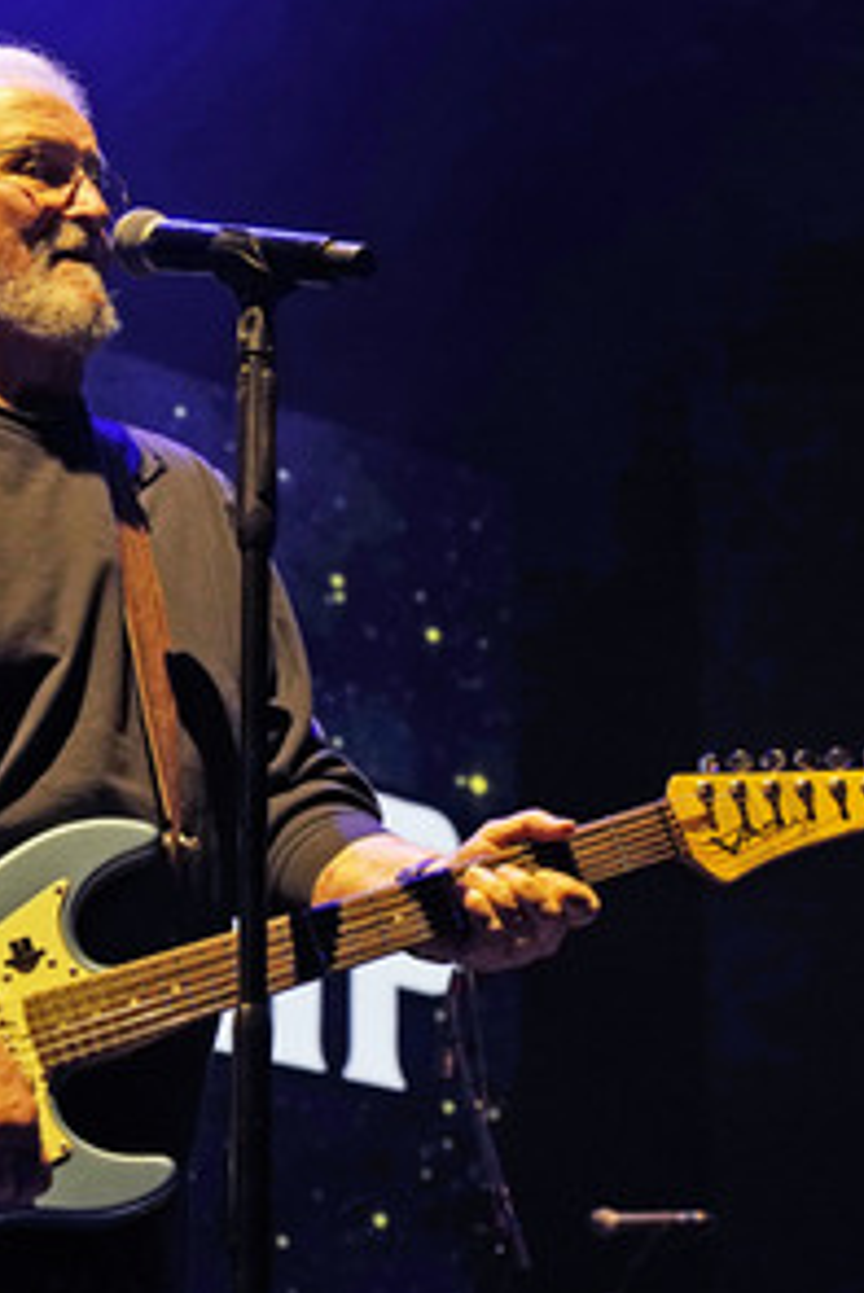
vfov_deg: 23.4
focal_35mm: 87
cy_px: 649
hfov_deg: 15.4
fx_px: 3128
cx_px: -33
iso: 1600
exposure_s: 1/125
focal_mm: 57
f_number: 5.6
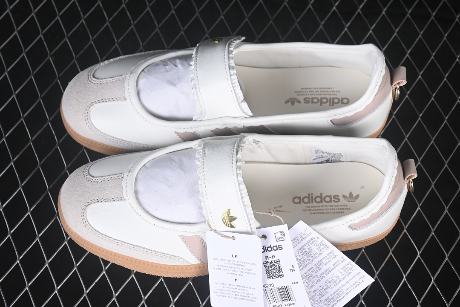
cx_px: 230
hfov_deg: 27.0
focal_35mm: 75
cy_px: 154
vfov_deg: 18.2
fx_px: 958
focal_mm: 50
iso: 160
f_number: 7.1
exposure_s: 1/80
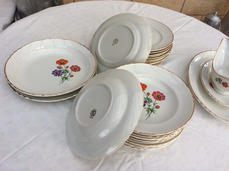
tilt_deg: -47.0
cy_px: 86
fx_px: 211
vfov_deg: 44.1
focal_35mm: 32
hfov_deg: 56.9
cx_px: 114
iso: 32
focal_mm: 3.3
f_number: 2.4
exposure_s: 1/100
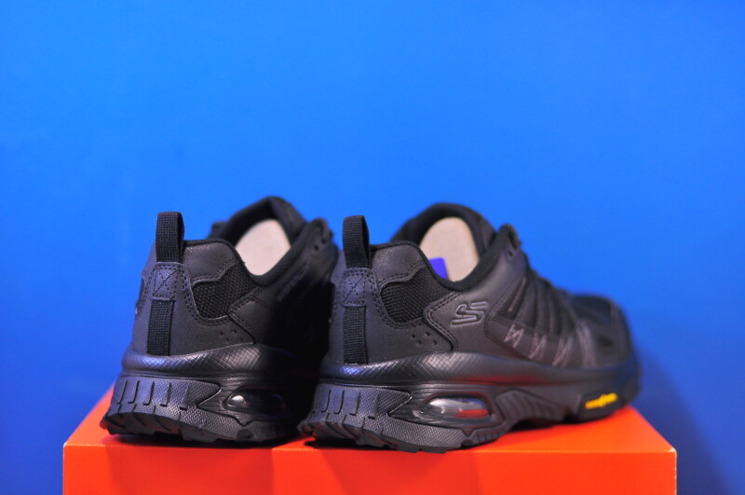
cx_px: 372
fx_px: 1550
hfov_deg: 27.0
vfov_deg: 18.1
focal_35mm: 75
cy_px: 248
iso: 250
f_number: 2
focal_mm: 50
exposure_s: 1/320
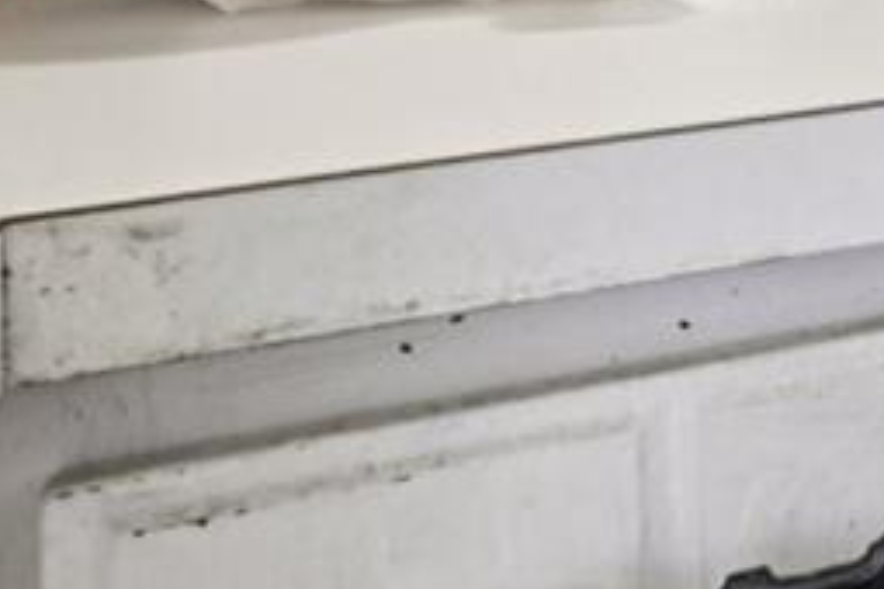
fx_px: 2161
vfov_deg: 13.8
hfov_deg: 12.5
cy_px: -471
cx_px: 2486
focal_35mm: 88
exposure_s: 1
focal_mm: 14
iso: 400
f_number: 11
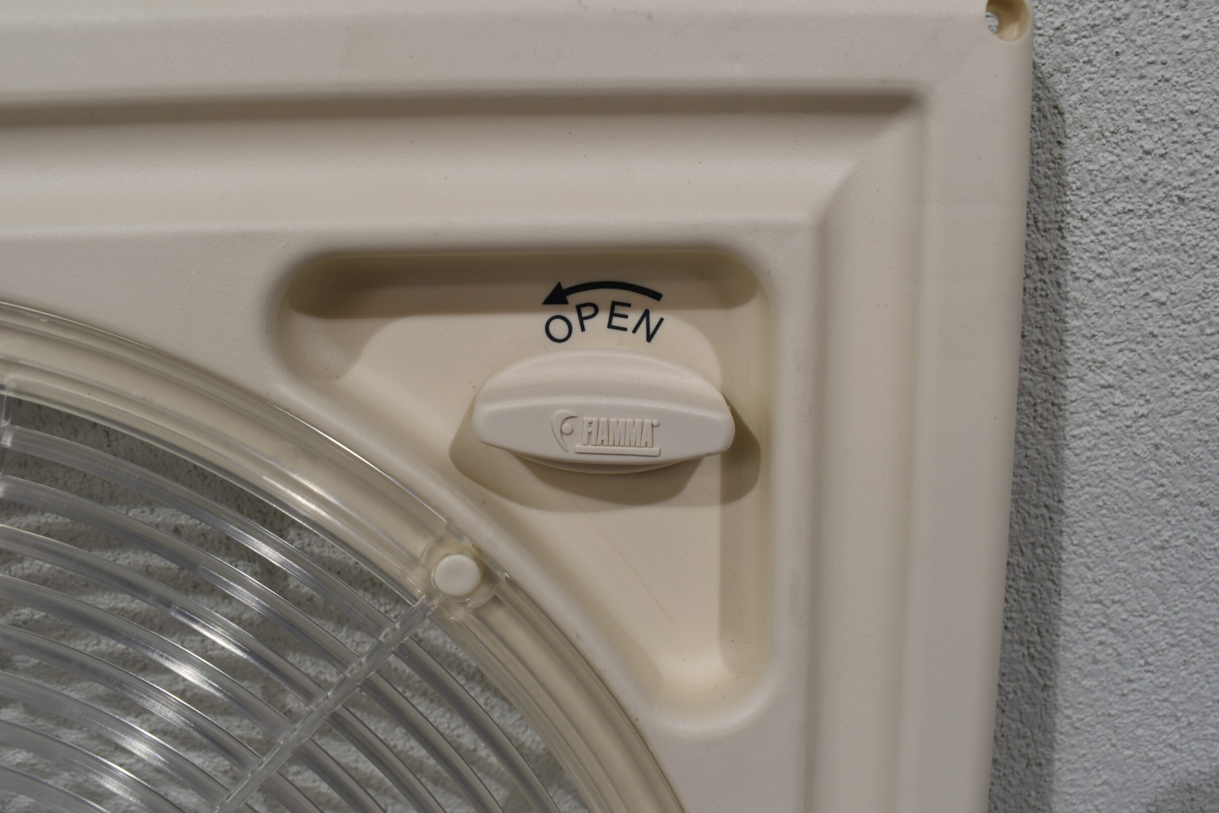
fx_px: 1135
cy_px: 402
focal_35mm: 34
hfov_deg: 56.4
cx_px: 627
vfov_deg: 39.4
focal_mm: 21
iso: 220
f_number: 8
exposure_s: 1/60
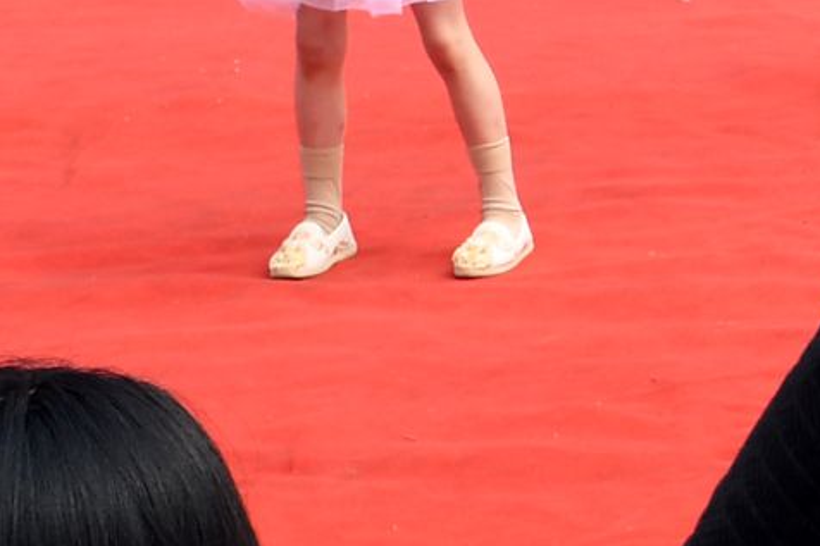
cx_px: 1771
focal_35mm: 189
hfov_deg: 9.9
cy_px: 177
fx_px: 4303
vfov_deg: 7.3
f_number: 9
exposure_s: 1/125
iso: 125
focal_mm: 20
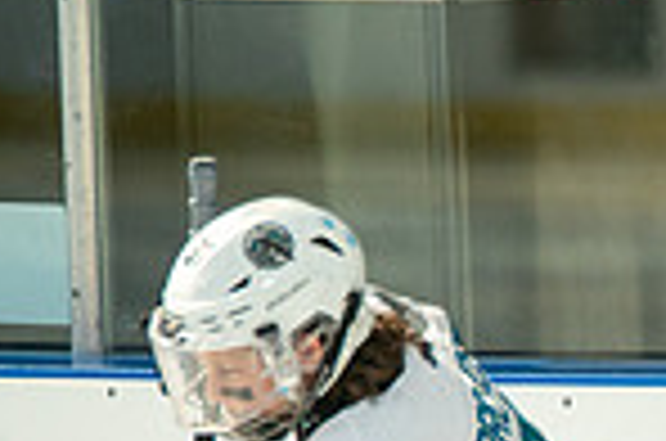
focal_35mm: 1179
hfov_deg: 1.8
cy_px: 551
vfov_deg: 1.2
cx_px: 1017
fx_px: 21765
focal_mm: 300
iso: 1600
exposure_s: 1/2500
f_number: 3.2
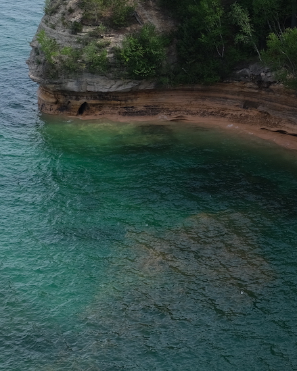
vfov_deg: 17.1
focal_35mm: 112
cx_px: 285
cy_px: 144
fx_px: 1231
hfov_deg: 13.6
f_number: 5.6
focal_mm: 27.9
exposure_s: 1/300
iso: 160
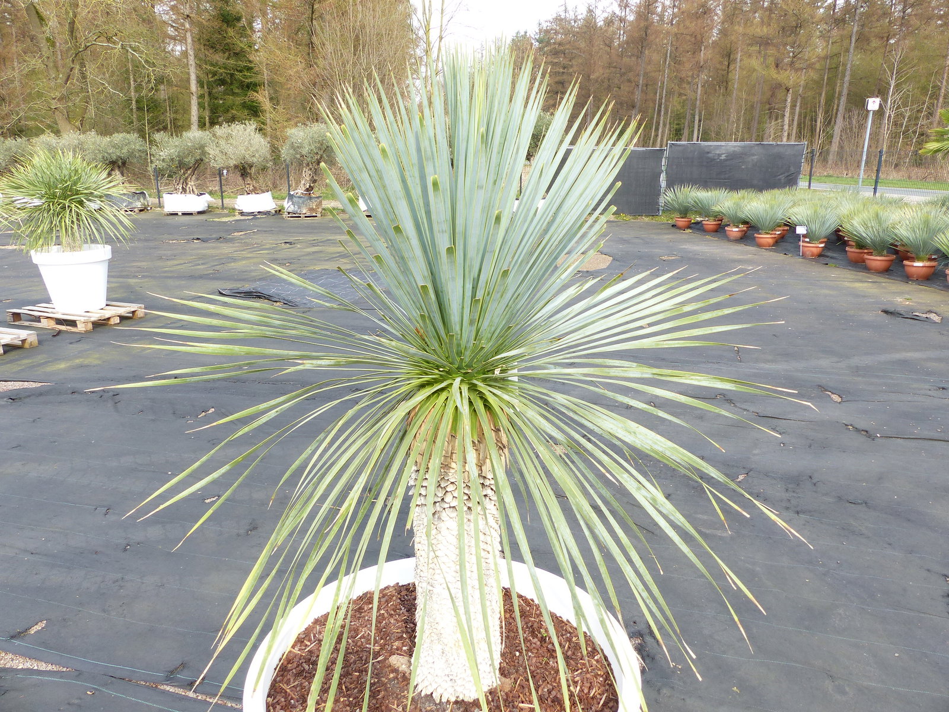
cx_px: 474
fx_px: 685
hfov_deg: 69.4
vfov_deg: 54.9
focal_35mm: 25
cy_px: 356
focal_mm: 4.5
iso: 100
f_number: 4
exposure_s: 1/200
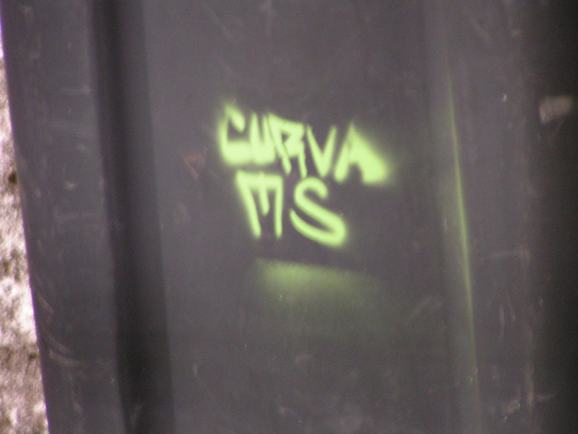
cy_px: 217
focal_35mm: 380
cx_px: 289
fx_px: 6345
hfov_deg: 5.2
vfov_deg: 3.9
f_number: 3.5
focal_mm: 58
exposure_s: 1/3
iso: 200
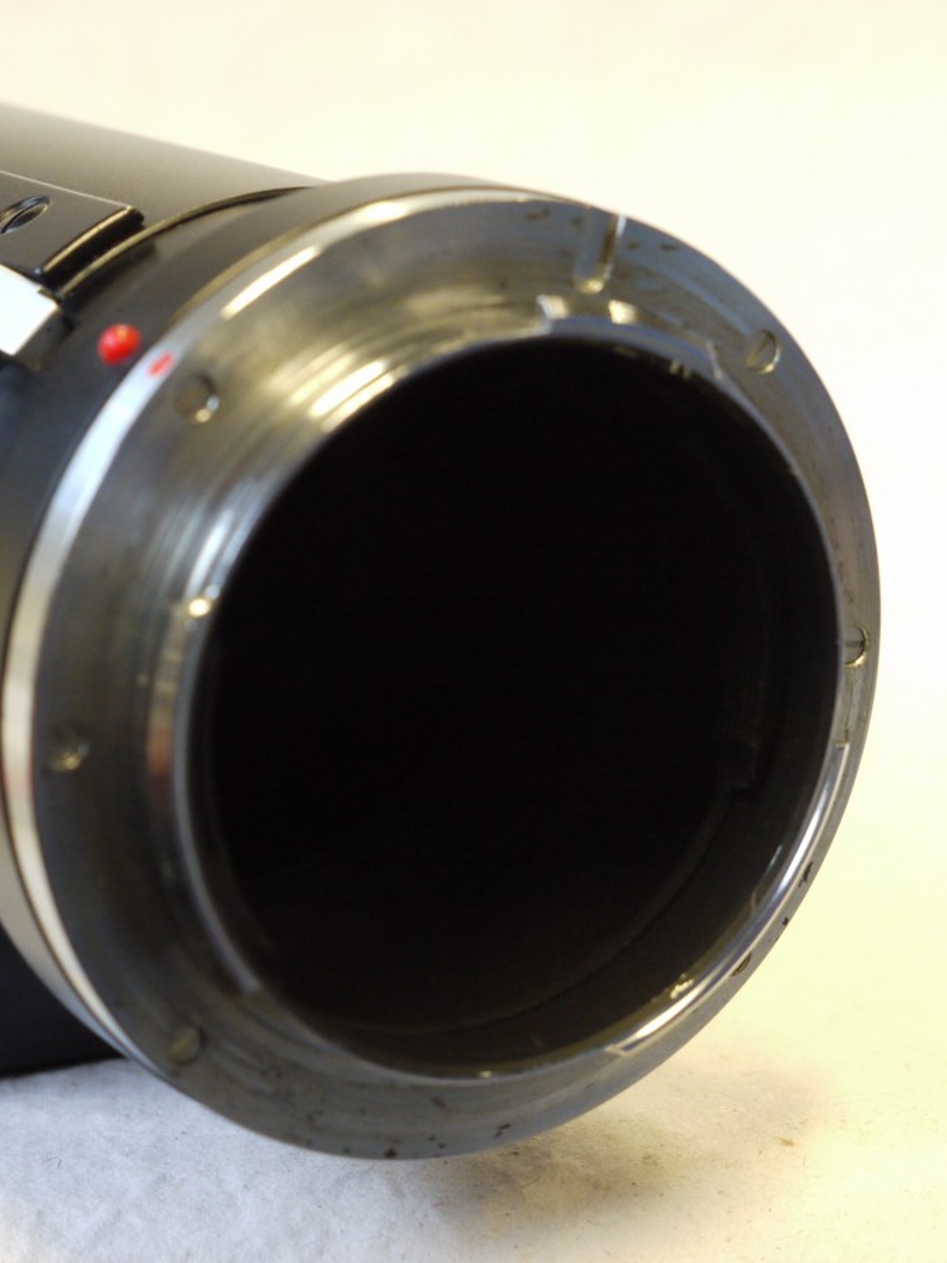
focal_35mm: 110
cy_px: 631
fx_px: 4013
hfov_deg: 13.4
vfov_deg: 17.9
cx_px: 189
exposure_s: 1/20
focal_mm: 41
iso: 800
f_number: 8
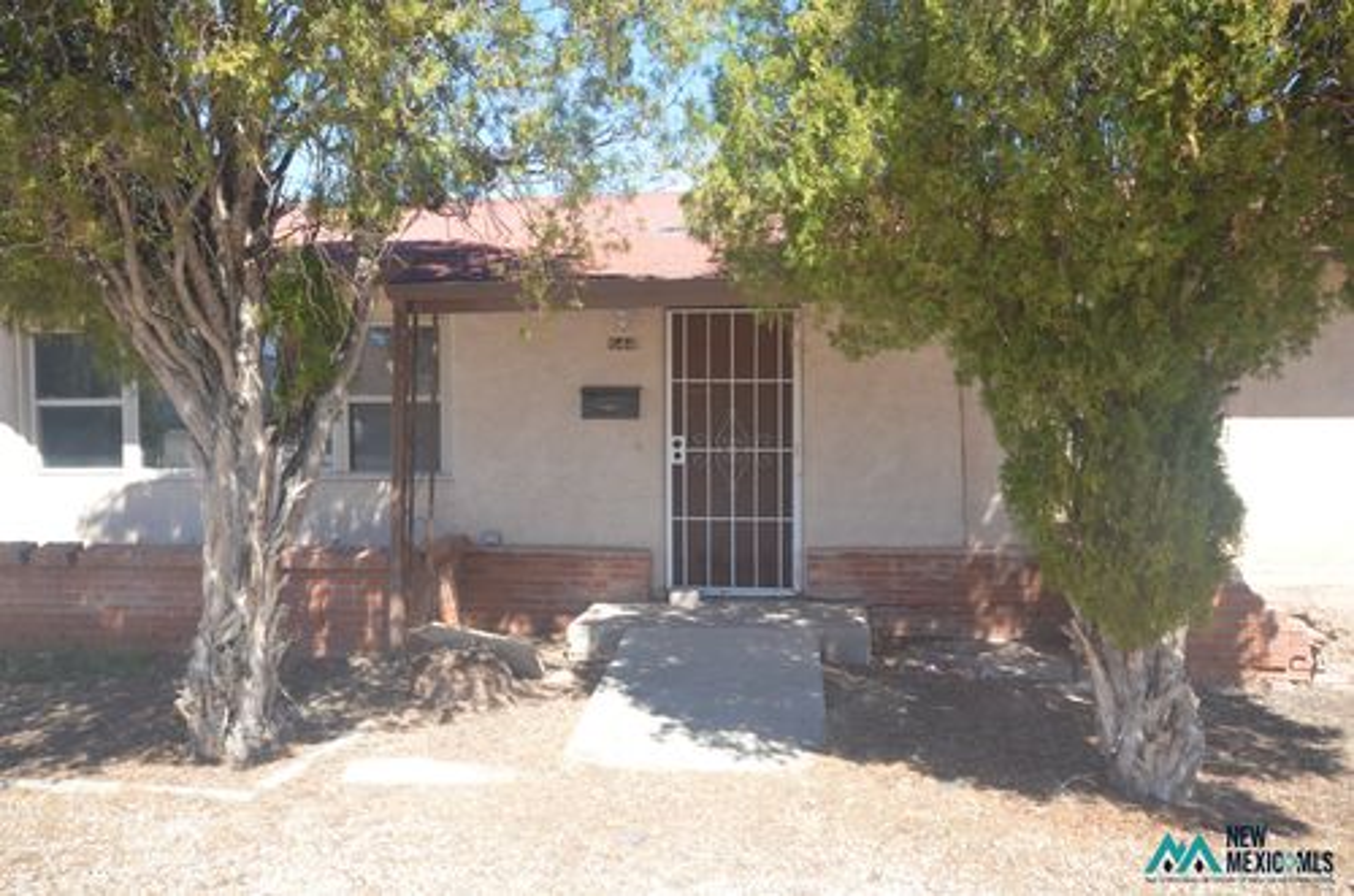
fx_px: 1126
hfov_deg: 62.0
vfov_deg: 43.4
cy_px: 448
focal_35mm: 30
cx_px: 677
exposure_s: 1/60
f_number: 10
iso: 160
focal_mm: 20
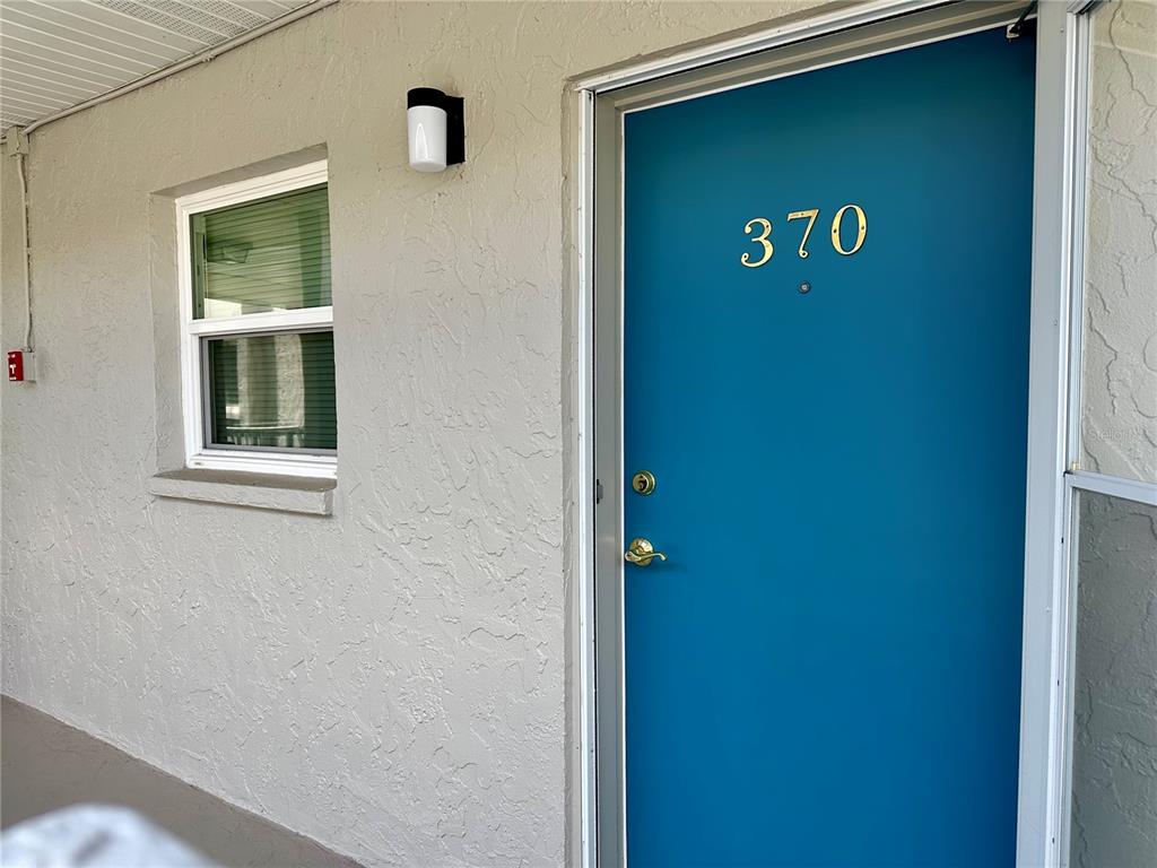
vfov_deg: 56.8
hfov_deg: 71.6
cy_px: 434
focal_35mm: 24
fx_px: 802
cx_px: 578
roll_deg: +0.3
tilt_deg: -3.1
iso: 80
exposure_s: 1/412
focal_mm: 6.86
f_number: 1.78
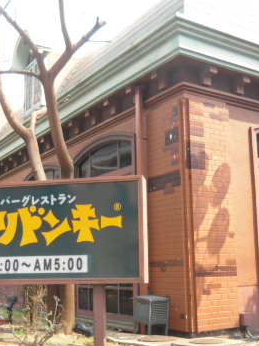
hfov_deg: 29.1
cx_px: 117
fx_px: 499
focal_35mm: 50
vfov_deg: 38.2
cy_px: 191
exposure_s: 1/400
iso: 200
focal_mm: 4.9
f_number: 3.2
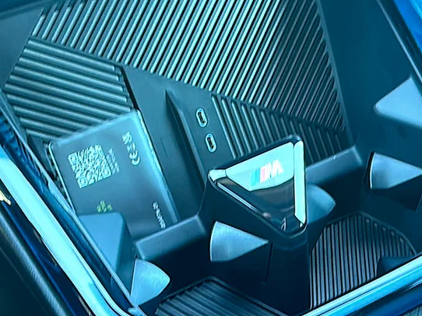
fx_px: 646
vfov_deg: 27.5
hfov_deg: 36.1
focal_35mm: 53
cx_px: 248
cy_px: 137
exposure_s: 1/69
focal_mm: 6.86
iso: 200
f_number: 1.78
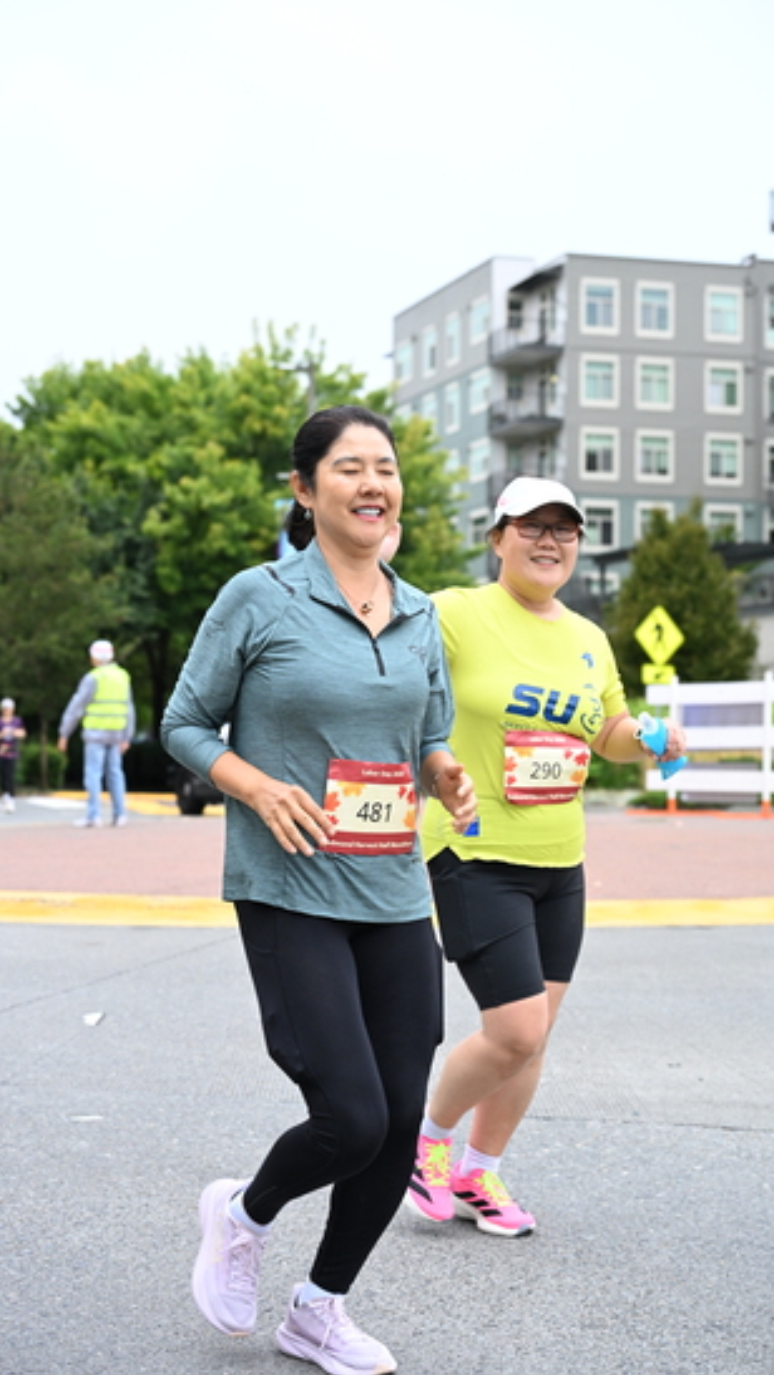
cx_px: 318
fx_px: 2151
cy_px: 689
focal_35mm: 59
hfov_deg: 20.4
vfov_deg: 35.4
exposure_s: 1/640
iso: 1600
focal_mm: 56
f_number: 4
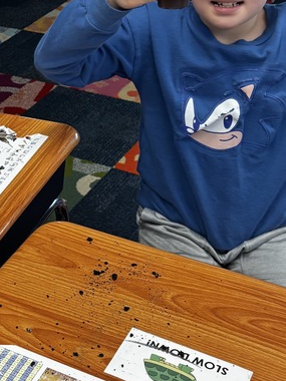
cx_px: -1
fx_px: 771
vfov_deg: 27.3
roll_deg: +4.6
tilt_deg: -23.5
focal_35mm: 70
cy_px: 84
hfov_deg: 20.3
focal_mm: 5.96
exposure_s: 1/60
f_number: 1.6
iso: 200
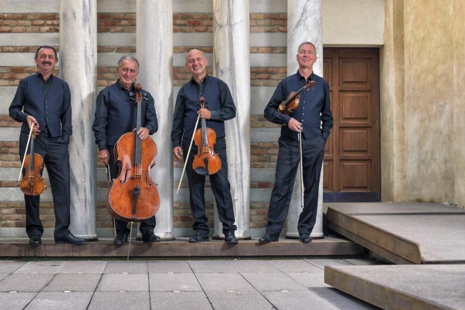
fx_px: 827
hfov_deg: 31.3
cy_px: 148
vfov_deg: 21.3
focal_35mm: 64
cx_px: 179
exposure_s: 1/200
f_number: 7.1
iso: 320
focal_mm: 50
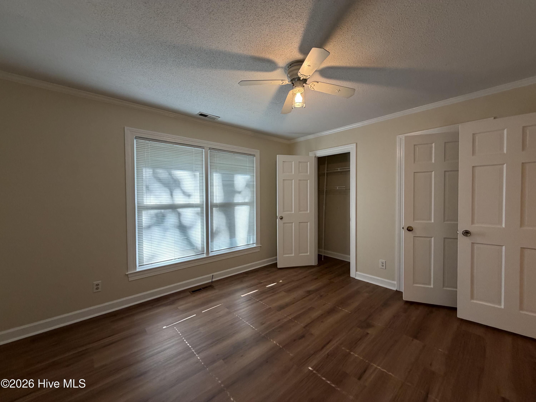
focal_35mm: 14
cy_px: 201
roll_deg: +1.3
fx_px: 217
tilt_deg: -1.9
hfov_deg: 102.1
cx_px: 268
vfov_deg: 85.7
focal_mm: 2.22
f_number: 2.2
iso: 250
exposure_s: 1/120
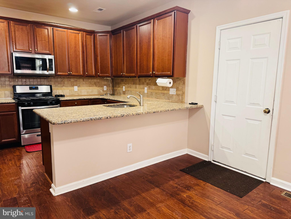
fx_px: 202
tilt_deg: -8.4
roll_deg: -0.3
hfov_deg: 71.6
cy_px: 110
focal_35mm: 24
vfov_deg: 56.8
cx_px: 146
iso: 200
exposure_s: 1/60
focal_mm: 6.86
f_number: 1.78
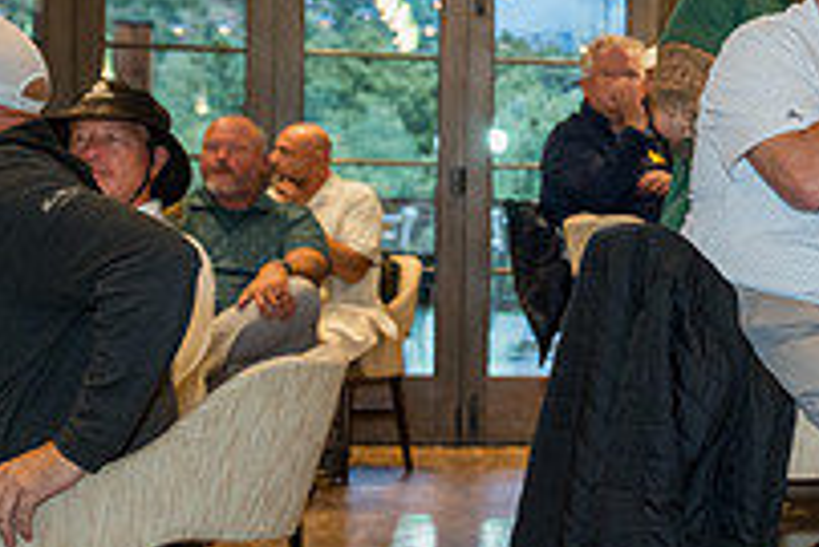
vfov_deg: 12.0
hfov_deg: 16.7
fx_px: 2595
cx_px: 1127
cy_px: 290
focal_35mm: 114
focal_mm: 39.7
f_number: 4.5
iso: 1600
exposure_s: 1/60
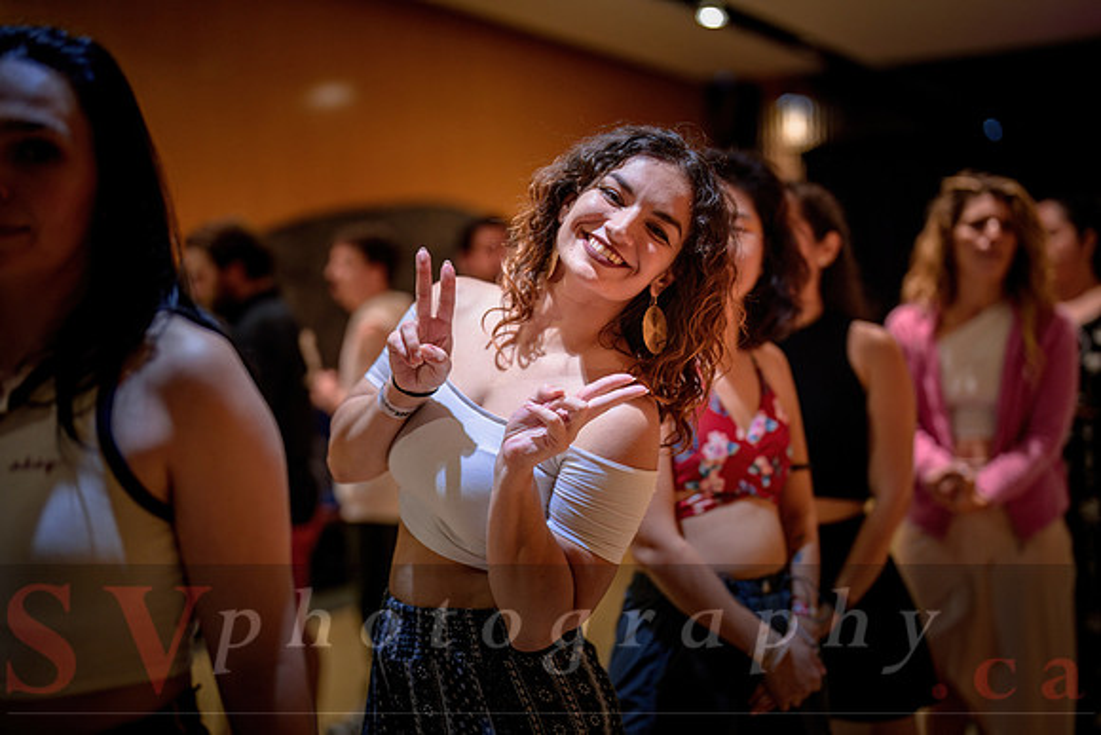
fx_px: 1529
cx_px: 550
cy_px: 368
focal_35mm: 50
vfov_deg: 27.0
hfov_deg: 39.6
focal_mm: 50
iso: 1600
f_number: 1.4
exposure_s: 1/400
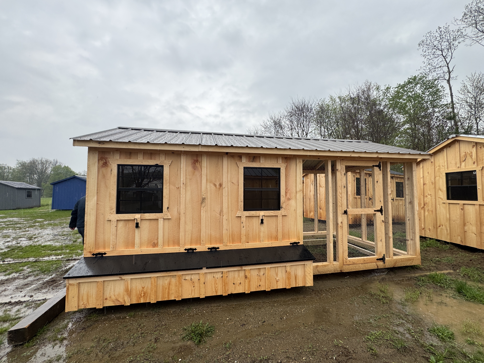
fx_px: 196
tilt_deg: +2.0
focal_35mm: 14
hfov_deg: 102.1
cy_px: 182
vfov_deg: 85.7
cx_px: 242
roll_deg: +1.5
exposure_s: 1/314
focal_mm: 2.22
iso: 40
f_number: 2.2
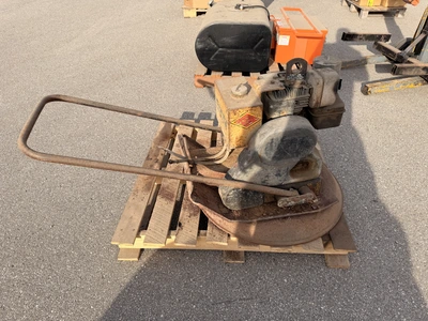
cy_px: 160
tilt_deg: -36.1
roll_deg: +2.0
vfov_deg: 56.8
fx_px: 297
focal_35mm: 24
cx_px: 214
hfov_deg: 71.6
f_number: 1.78
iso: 80
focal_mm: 6.76
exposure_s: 1/1585
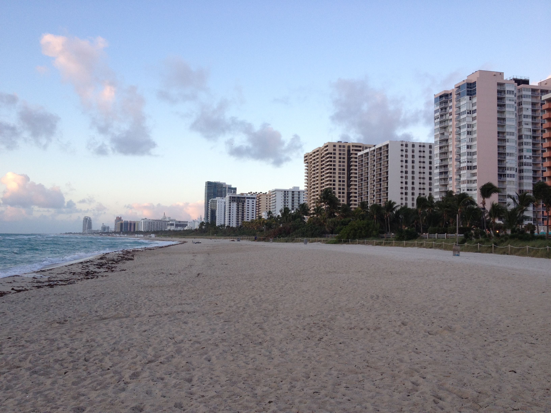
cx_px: 276
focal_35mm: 35
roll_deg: -0.7
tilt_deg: +1.1
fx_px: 557
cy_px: 206
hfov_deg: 52.6
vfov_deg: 40.7
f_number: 2.4
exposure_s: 1/199
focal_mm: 4.28
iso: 50
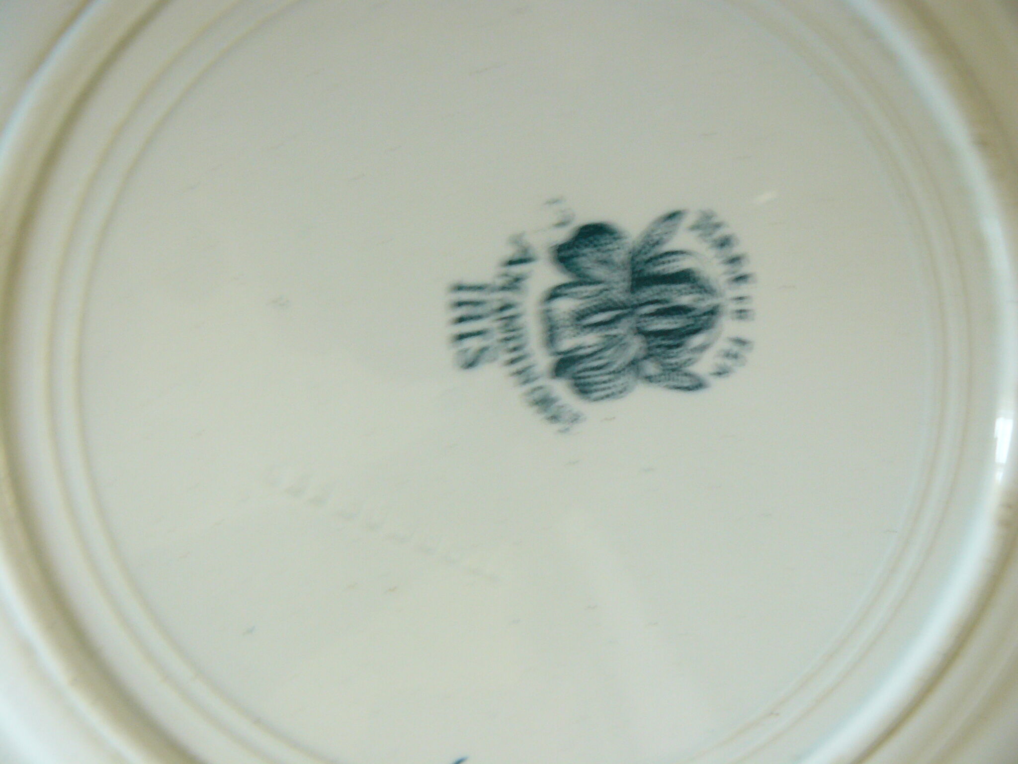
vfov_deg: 39.7
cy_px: 382
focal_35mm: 36
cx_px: 509
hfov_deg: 51.4
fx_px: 1059
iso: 200
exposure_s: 1/4
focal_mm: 6
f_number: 2.8
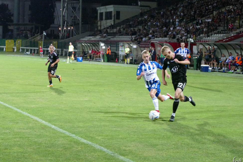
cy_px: 73
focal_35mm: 98
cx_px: 131
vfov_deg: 14.0
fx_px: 662
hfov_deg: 20.8
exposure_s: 1/320
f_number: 3.7
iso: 3200
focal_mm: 30.31
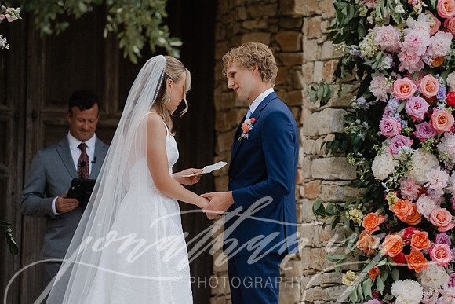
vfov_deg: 5.7
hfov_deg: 8.5
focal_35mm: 243
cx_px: 275
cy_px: 175
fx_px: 3067
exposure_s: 1/2000
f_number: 2.8
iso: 720
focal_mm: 200
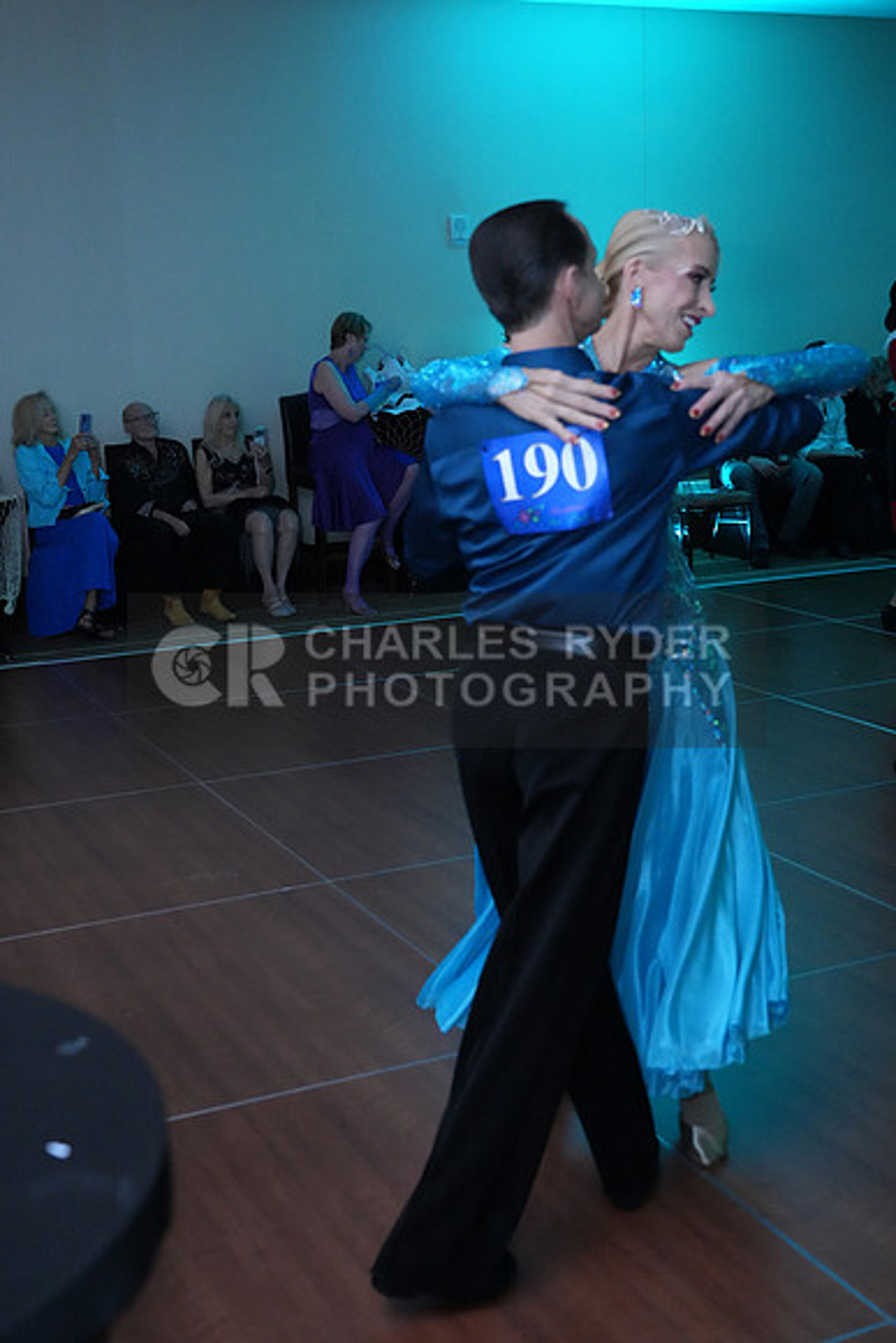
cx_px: 448
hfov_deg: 31.2
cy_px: 672
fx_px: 1604
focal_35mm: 43
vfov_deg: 45.4
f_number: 4.5
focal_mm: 43
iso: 8000
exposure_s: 1/200
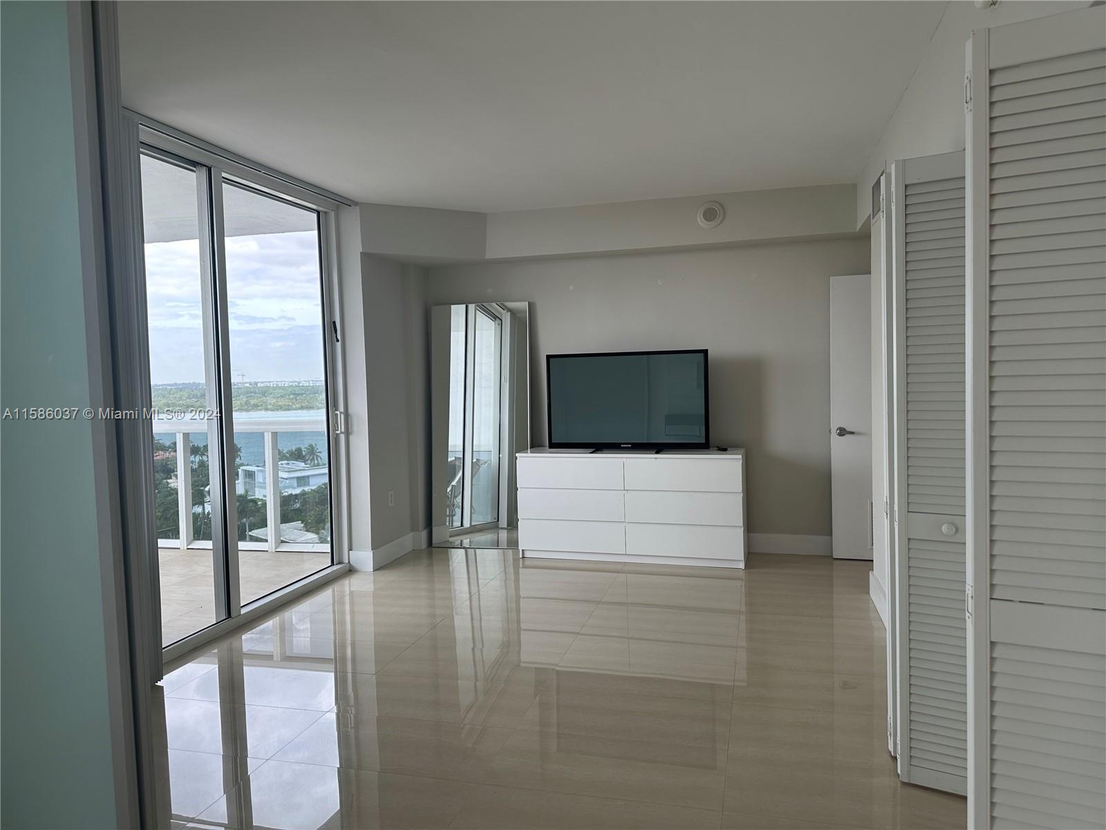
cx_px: 553
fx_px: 767
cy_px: 415
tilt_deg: -2.2
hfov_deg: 71.6
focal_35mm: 24
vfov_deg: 56.8
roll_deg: +1.0
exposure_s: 1/177
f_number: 1.78
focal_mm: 6.86
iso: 80
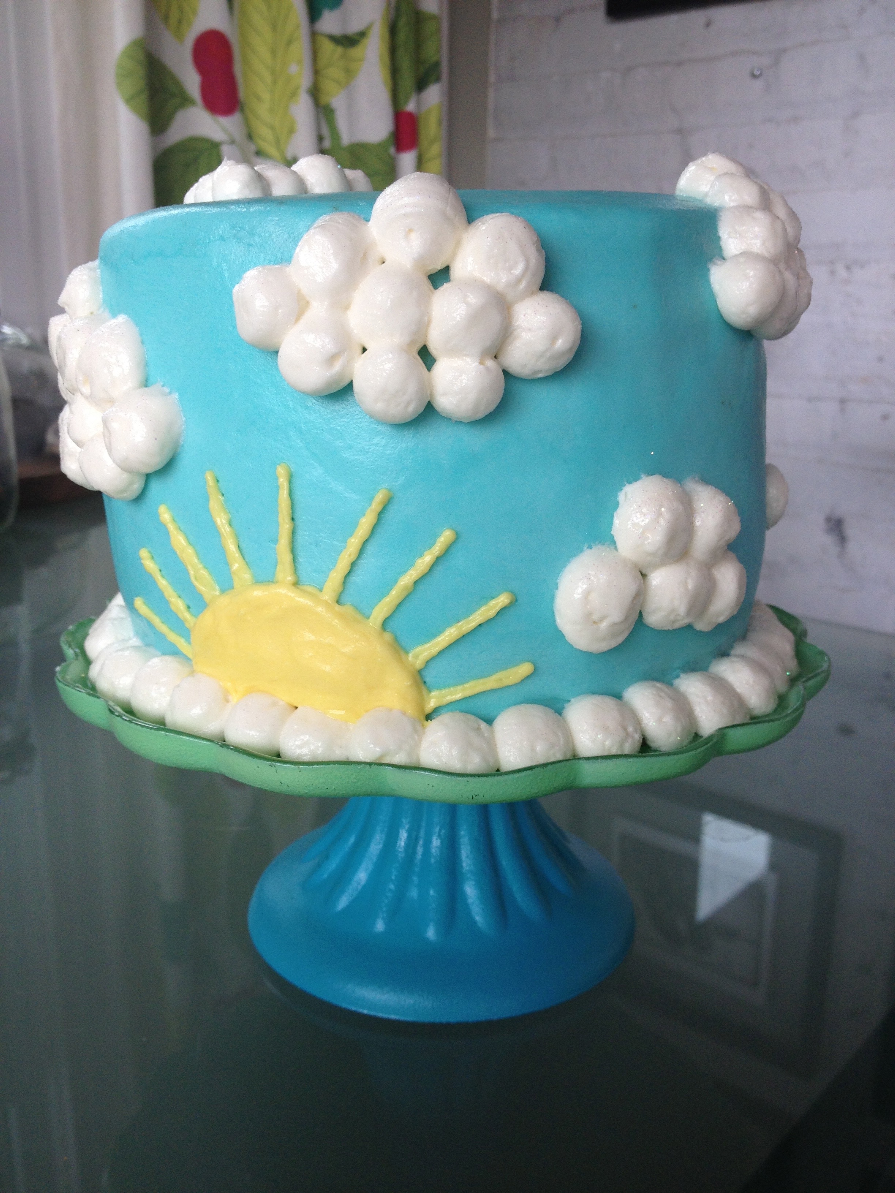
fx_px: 1207
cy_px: 596
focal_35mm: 35
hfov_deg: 40.7
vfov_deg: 52.6
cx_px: 448
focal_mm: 4.28
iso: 64
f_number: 2.4
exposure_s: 1/60
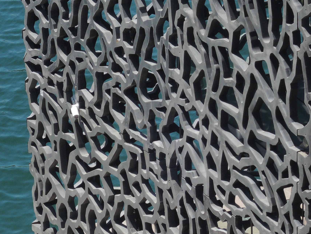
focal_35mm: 282
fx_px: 2534
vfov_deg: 5.3
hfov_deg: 7.0
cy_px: 144
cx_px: 192
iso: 80
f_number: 7.1
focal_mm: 25.5
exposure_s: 1/200
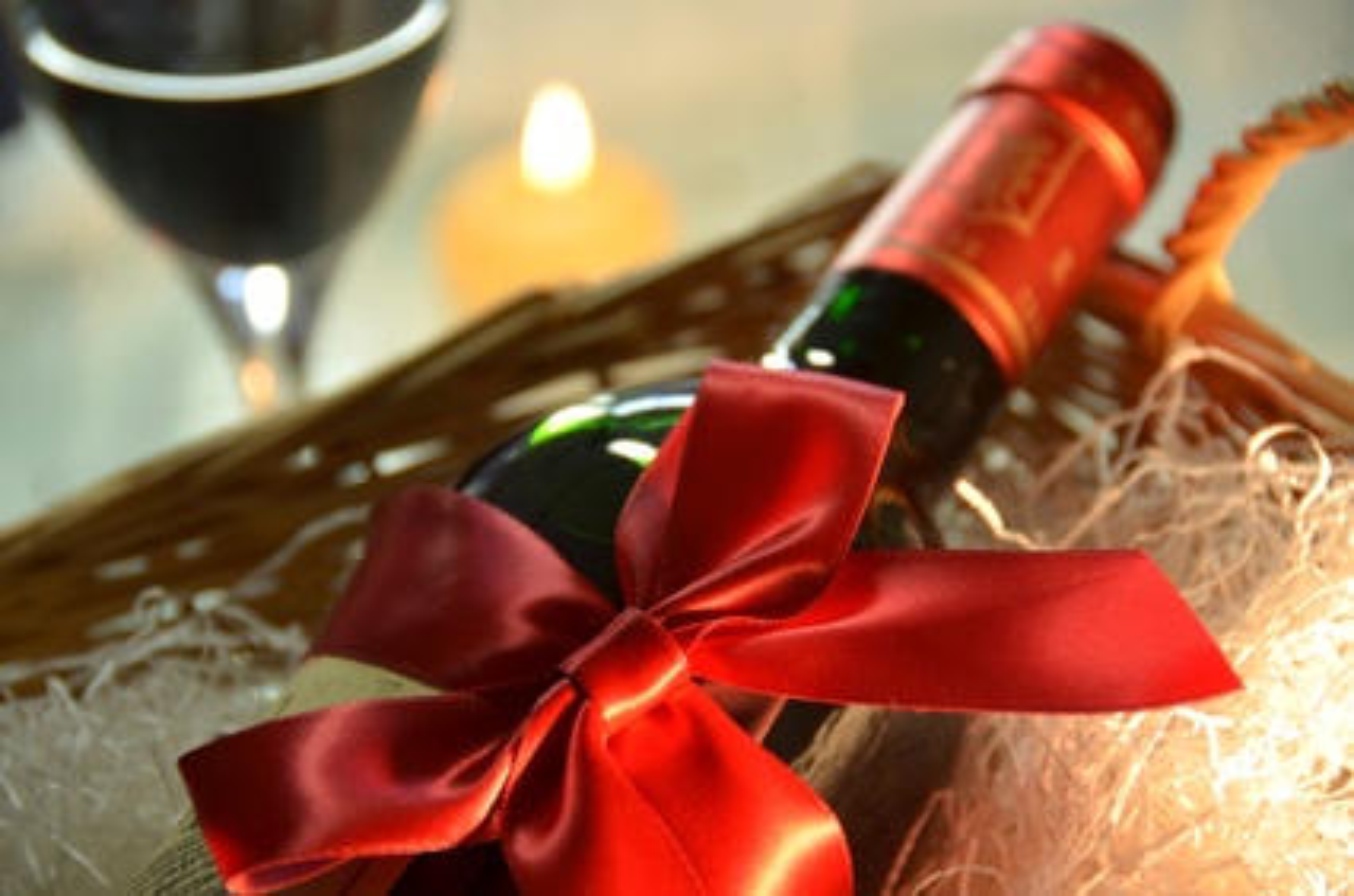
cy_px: 448
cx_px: 677
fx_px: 6305
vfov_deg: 8.1
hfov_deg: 12.3
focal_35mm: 168
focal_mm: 112
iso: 100
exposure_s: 1/13
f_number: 5.3
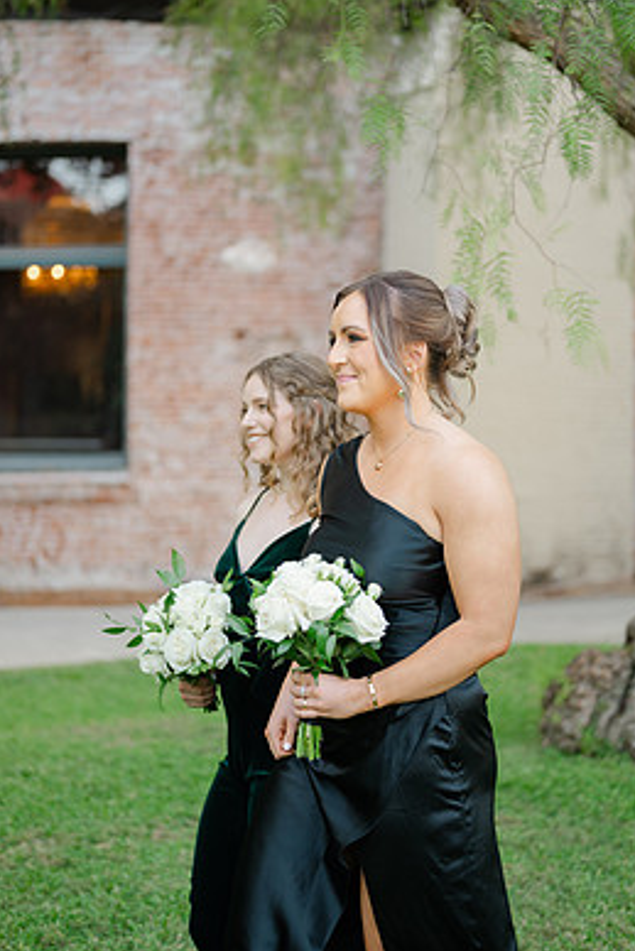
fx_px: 1533
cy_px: 426
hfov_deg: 23.4
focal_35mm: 58
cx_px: 360
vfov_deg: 34.4
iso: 100
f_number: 1.8
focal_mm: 50
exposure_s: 1/320
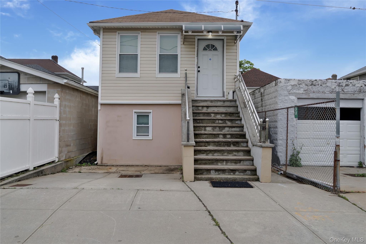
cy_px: 122
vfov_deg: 47.9
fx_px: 274
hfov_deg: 67.4
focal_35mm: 27
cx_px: 183
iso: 800
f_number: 9
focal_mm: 18
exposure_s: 1/500
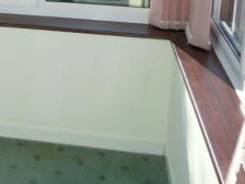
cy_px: -49
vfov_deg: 17.8
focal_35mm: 78
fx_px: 552
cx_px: -16
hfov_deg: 23.6
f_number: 3.5
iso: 100
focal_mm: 5.4
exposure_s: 1/400
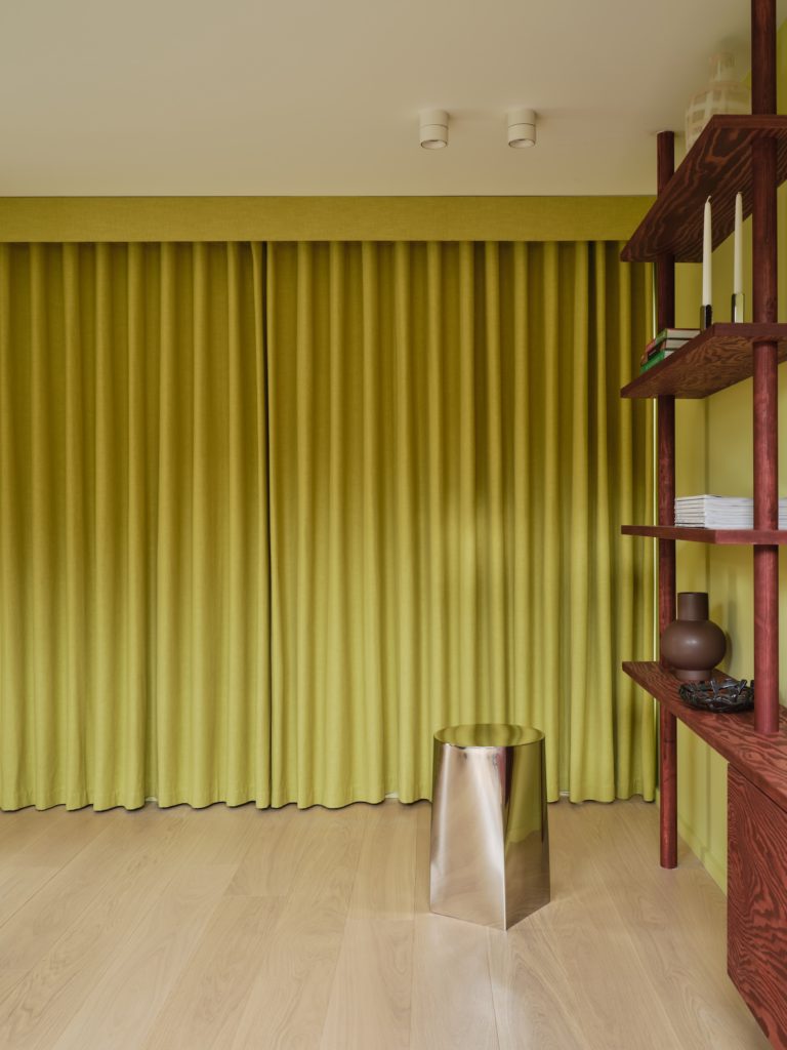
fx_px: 1000
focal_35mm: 33
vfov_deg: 55.4
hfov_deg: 42.9
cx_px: 394
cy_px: 525
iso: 400
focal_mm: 41.1
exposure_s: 1/4
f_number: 11
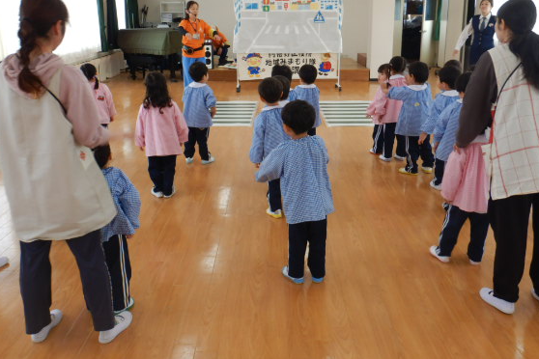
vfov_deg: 35.8
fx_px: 554
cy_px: 146
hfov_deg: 51.9
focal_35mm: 37
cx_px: 266
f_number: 4.2
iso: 125
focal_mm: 5.6
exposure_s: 1/30
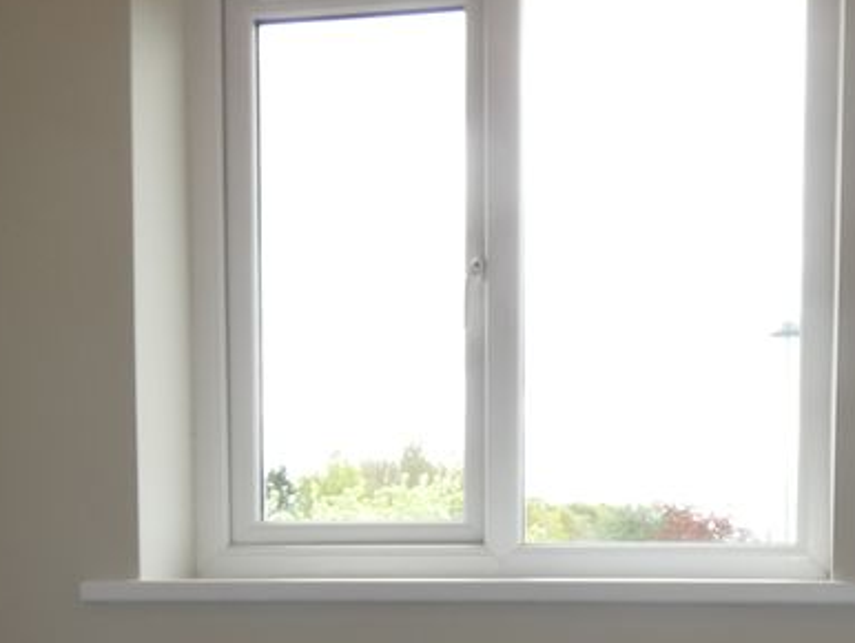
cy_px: 681
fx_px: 1310
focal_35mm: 53
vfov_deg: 25.8
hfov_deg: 35.9
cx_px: 534
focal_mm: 3.6
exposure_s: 1/125
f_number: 2.8
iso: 80
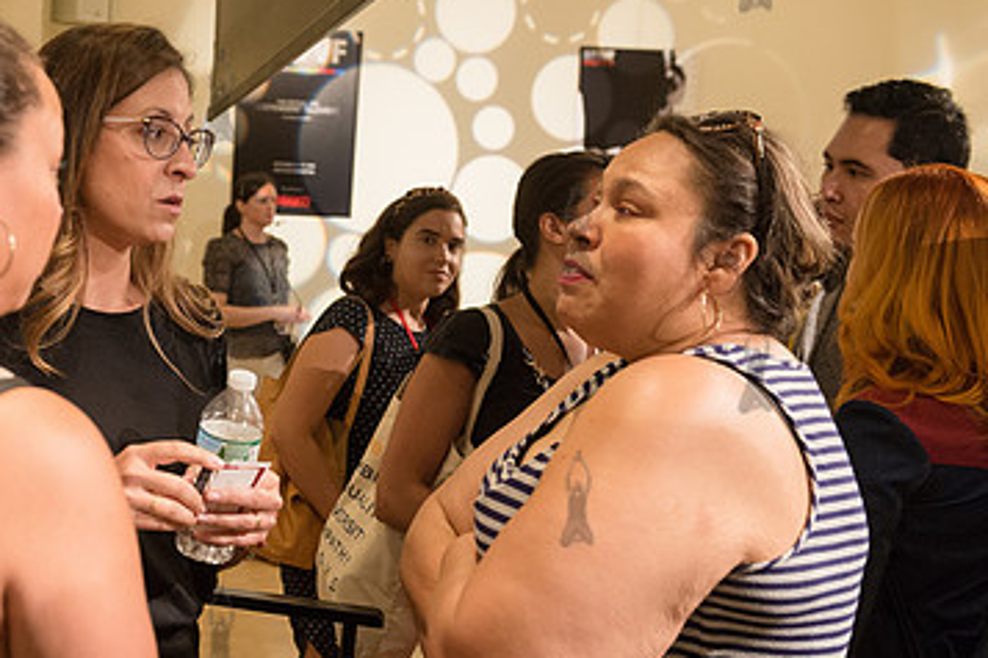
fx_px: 1427
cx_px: 219
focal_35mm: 52
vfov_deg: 26.0
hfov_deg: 37.0
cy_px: 364
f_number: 4
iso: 2500
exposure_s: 1/125
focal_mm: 32
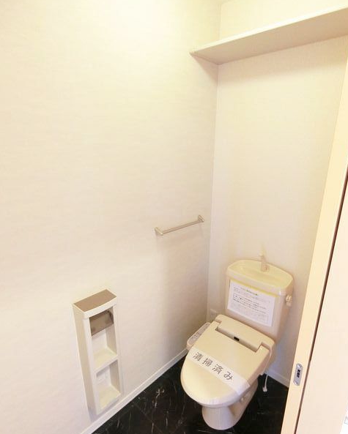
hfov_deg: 68.1
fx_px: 257
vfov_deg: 80.3
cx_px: 175
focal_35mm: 20
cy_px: 227
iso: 1000
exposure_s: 1/30
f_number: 2.7
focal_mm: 4.06
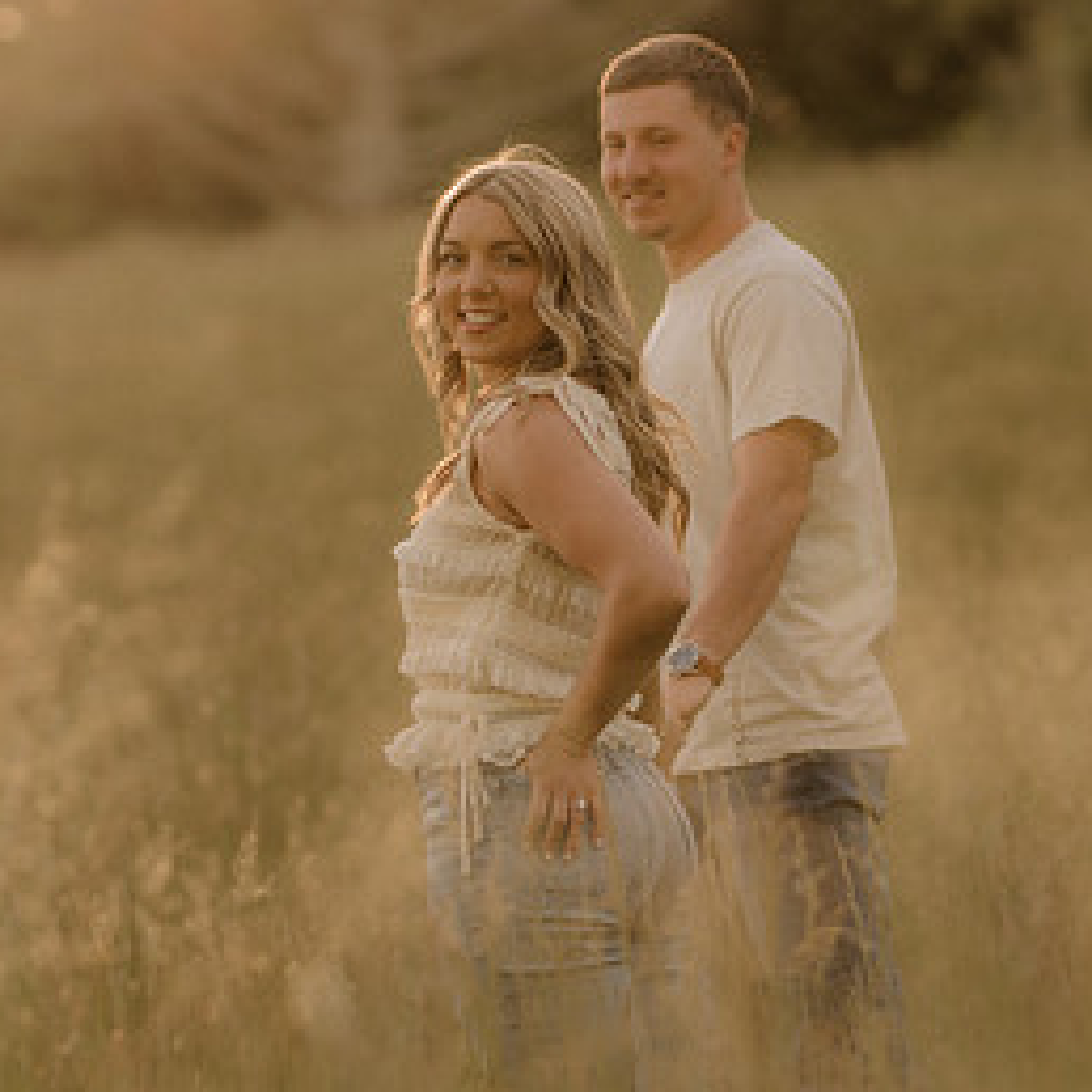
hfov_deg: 9.3
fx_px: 6710
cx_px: 622
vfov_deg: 9.3
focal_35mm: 188
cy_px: 356
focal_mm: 85
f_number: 2
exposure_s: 1/800
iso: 250
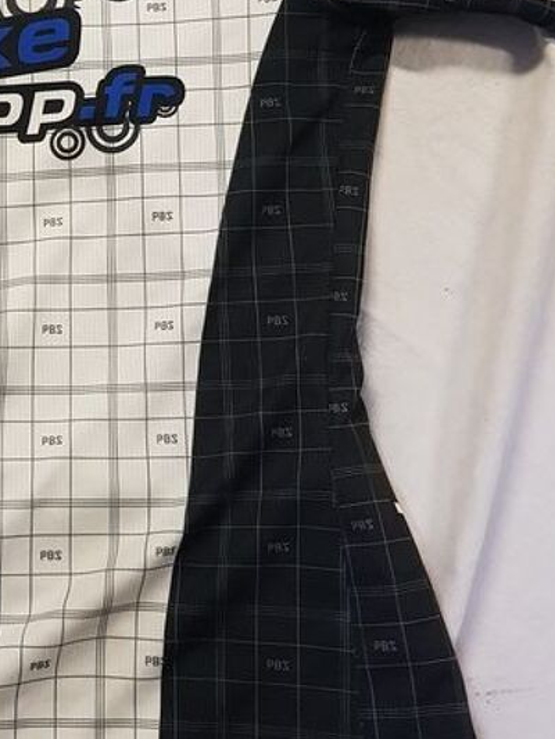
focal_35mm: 65
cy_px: 160
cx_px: -65
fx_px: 1389
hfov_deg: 21.4
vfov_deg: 29.2
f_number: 1.7
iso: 200
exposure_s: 1/30
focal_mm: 4.2
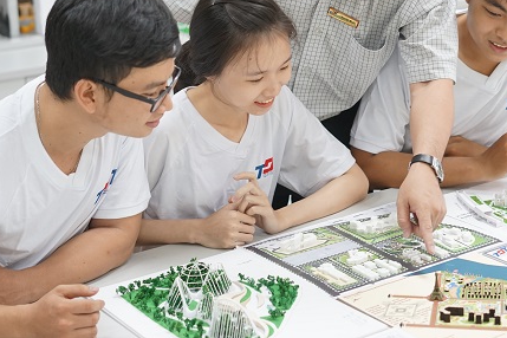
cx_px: 277
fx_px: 1098
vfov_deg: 17.4
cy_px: 76
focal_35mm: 78
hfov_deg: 26.0
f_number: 2.8
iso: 640
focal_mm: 50
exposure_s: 1/50
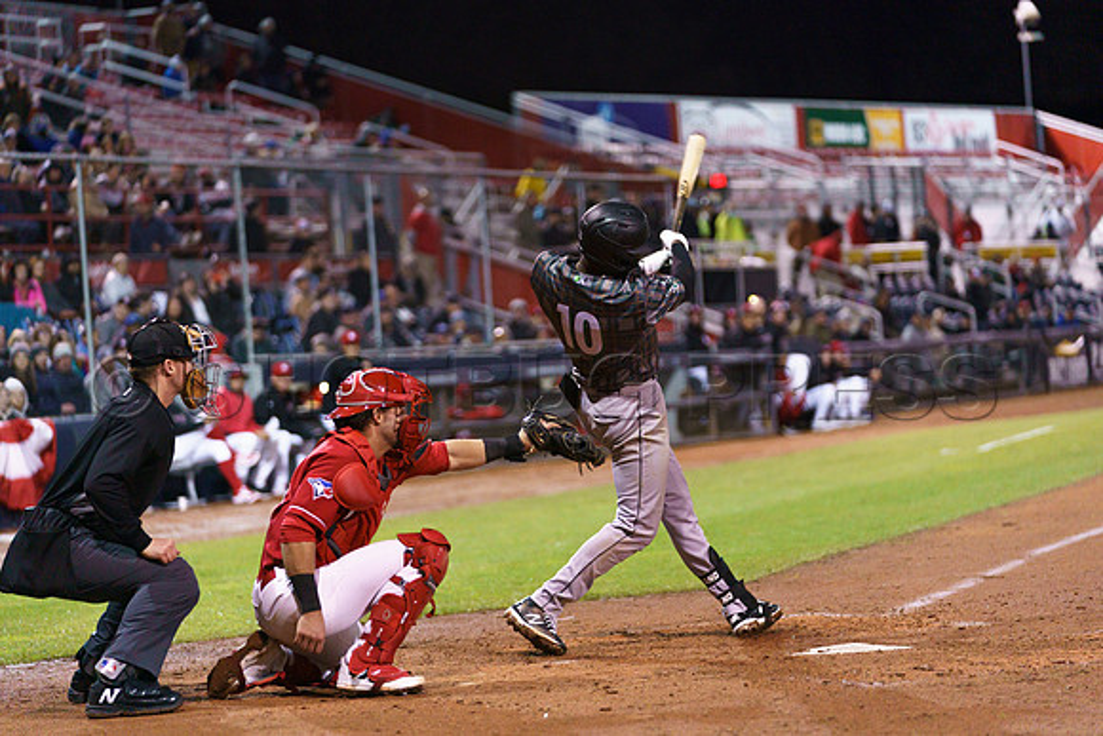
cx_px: 552
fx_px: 4014
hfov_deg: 15.6
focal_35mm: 131
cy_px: 368
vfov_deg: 10.5
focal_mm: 131
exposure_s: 1/1000
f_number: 2.8
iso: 2000
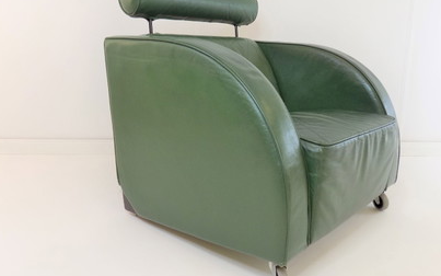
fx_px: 373
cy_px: 126
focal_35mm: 31
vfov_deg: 40.6
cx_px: 247
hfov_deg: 61.0
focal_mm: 4
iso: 80
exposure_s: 1/40
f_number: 3.1
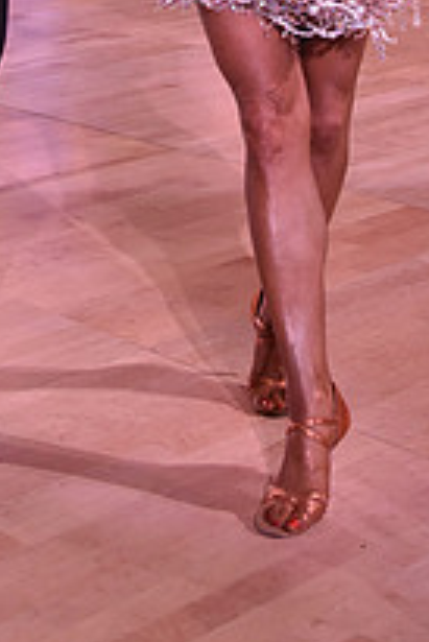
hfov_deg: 14.3
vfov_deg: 19.6
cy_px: -182
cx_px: 214
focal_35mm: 96
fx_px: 1713
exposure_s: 1/250
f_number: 4.5
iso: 1250
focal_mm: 34
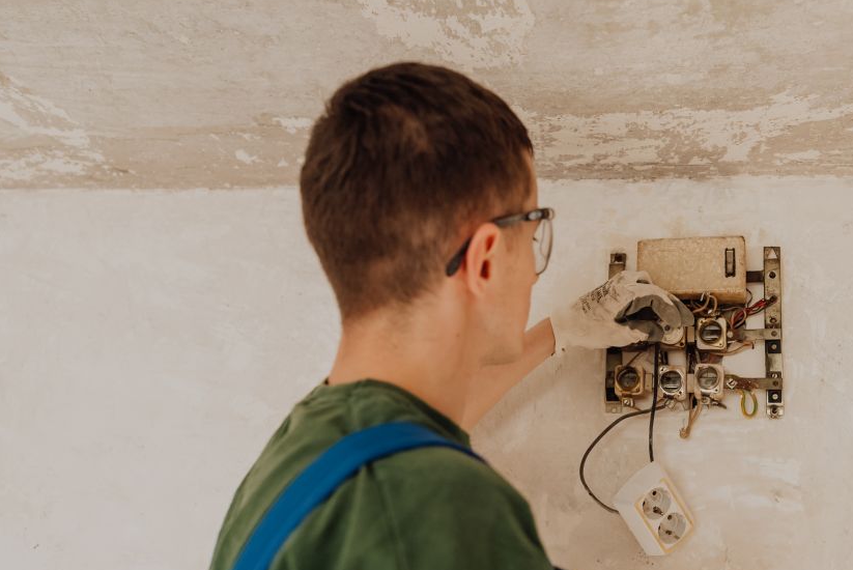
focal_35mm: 35
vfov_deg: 37.7
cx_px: 569
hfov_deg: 53.3
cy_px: 354
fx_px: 830
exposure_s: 1/125
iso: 400
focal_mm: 24
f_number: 2.8
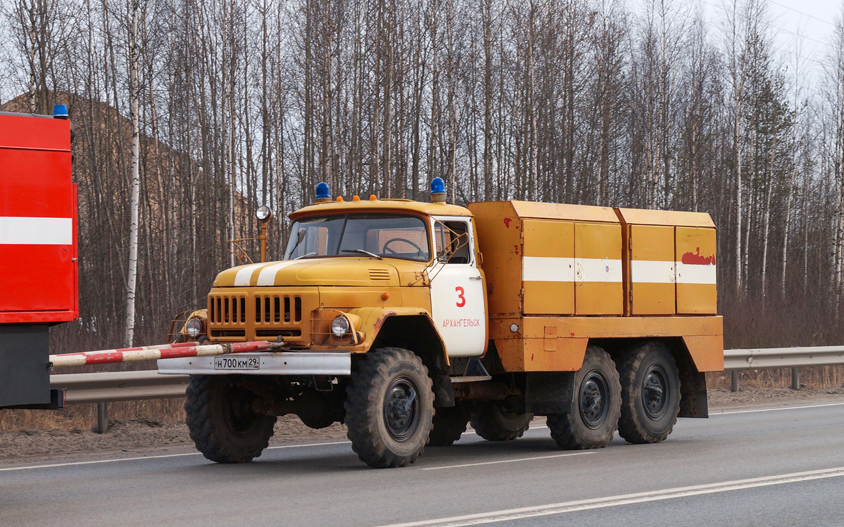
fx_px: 1943
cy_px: 255
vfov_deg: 15.4
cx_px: 423
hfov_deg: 24.5
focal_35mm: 85
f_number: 7.1
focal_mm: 55
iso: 200
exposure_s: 1/640
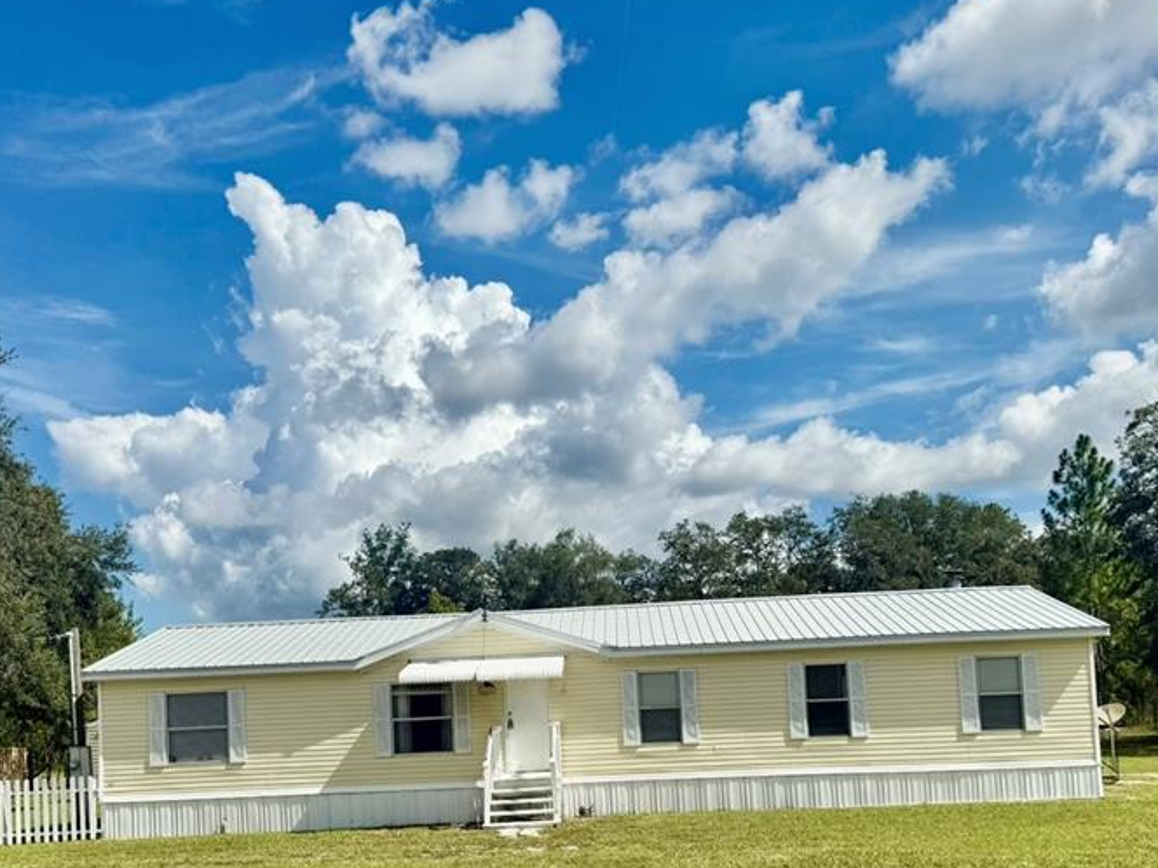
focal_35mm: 37
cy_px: 648
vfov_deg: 37.7
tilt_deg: +4.6
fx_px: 1238
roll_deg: +3.6
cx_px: 555
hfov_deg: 50.1
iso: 80
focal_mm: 6.76
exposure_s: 1/8130
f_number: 1.78
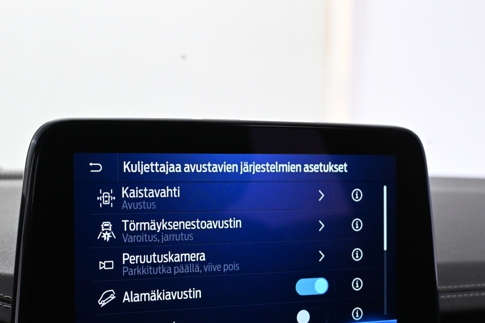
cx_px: 231
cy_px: 219
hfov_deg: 26.0
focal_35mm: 78
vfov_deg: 17.4
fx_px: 1051
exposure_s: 1/80
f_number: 5
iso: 3200
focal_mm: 34
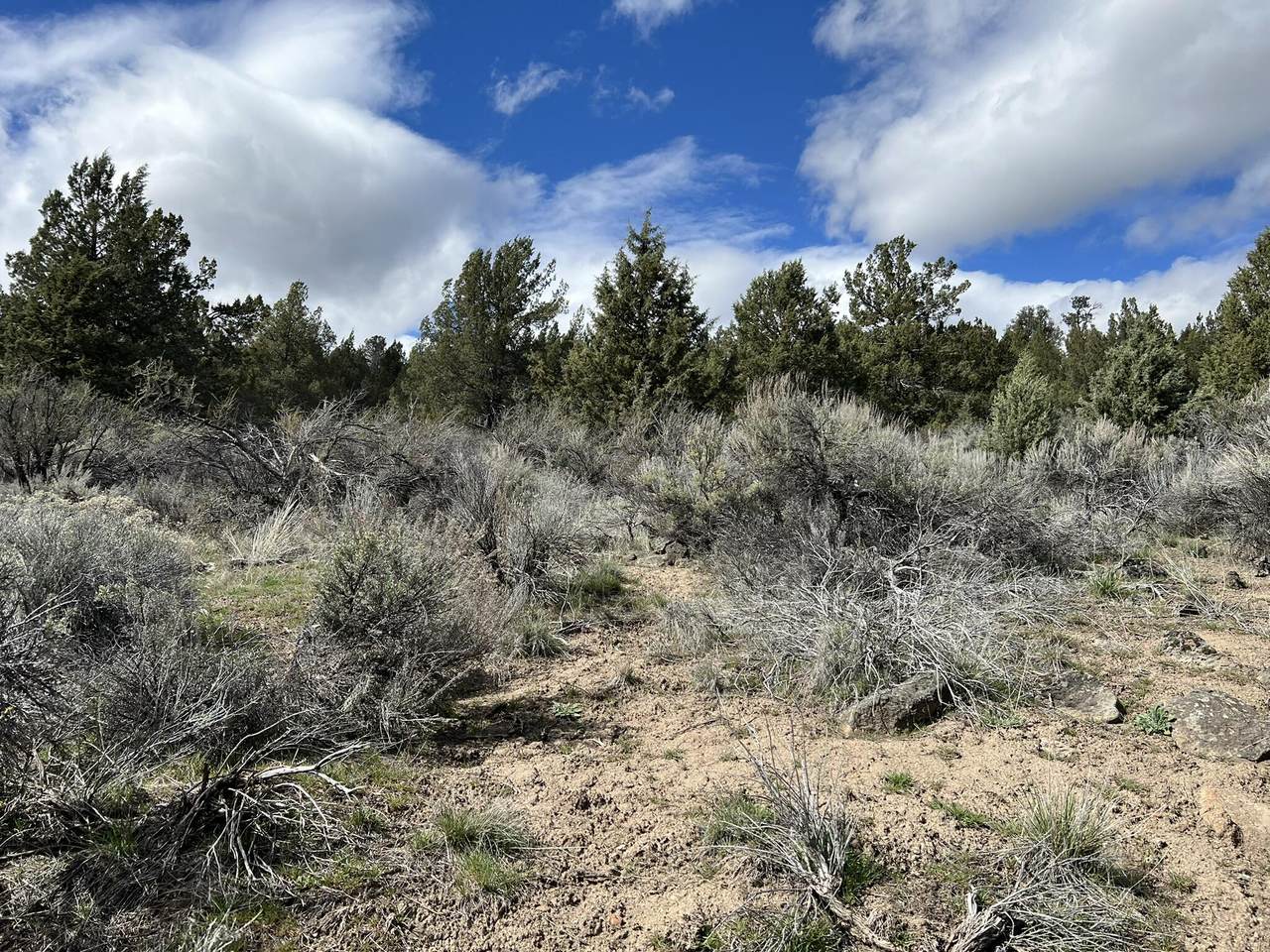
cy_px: 476
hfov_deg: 67.3
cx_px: 635
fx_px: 954
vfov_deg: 53.1
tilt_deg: +2.2
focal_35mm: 26
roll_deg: -2.4
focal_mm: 5.7
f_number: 1.5
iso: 50
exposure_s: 1/4444
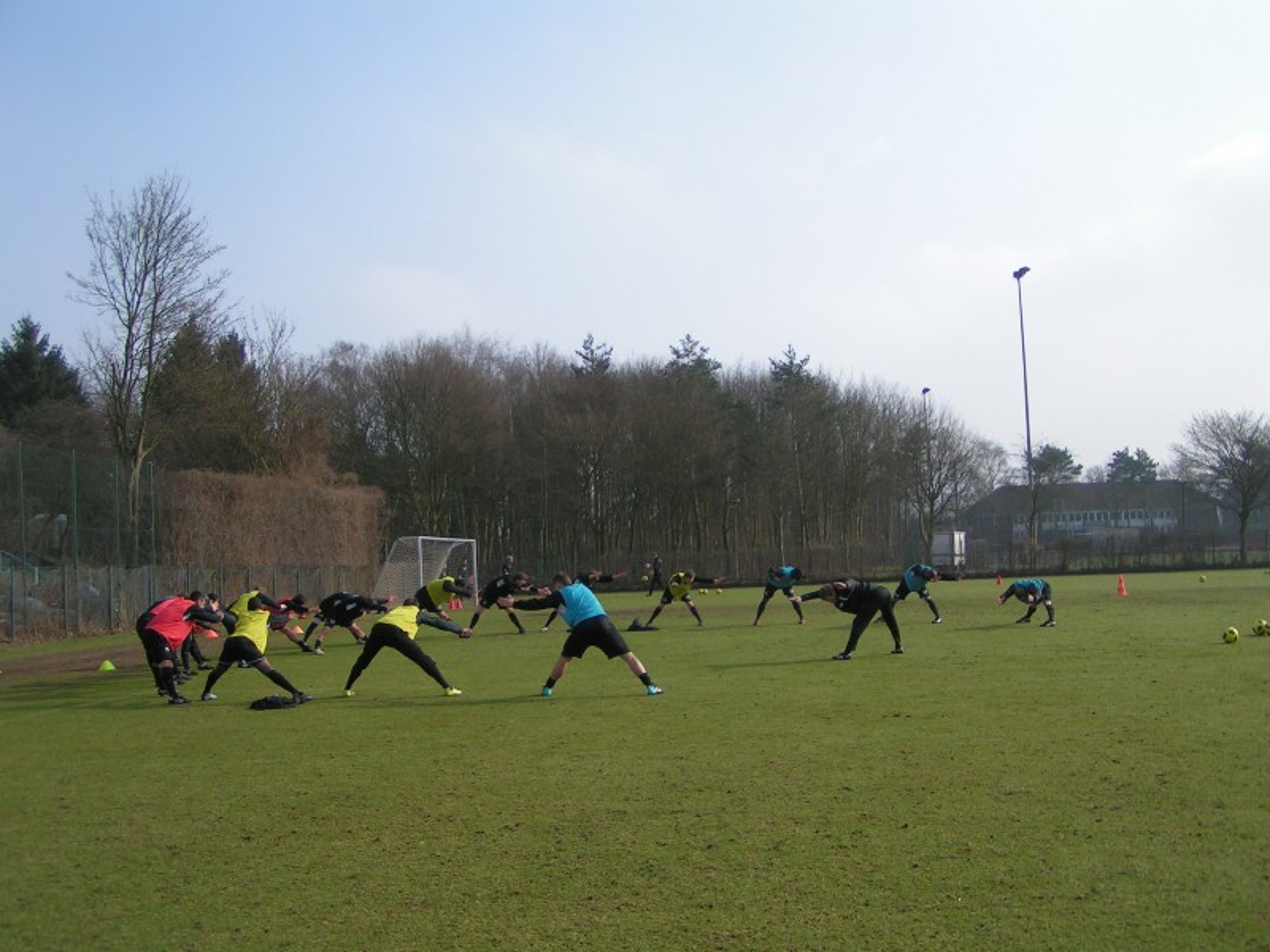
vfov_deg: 37.7
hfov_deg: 49.0
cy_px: 476
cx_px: 635
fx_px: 1394
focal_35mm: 38
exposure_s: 1/1000
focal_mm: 5.8
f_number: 3.2
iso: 50
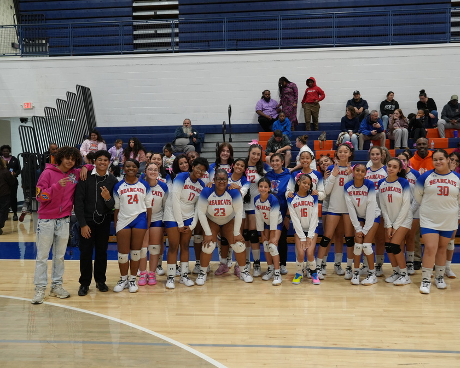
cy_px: 182
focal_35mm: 33
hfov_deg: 54.8
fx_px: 443
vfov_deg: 45.1
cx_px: 244
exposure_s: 1/160
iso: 1250
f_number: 4
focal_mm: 19
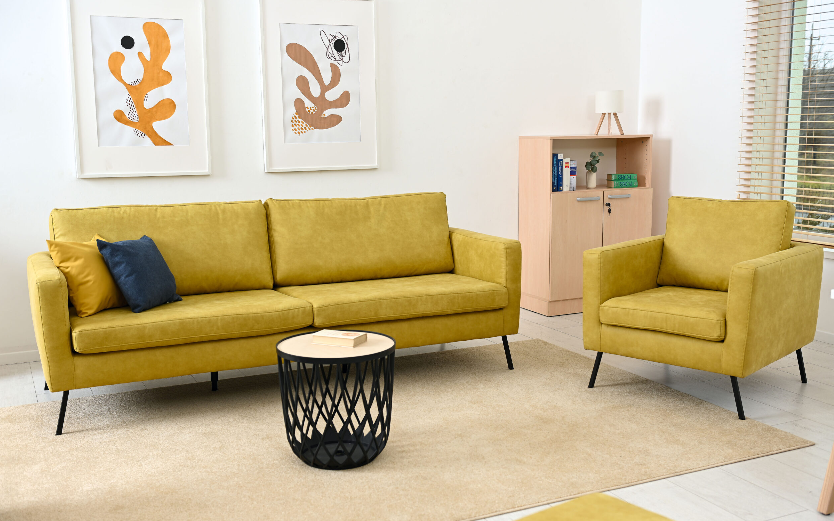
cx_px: 419
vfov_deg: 32.8
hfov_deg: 50.4
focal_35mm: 39
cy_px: 273
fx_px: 886
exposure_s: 1/60
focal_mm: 38
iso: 64
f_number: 4
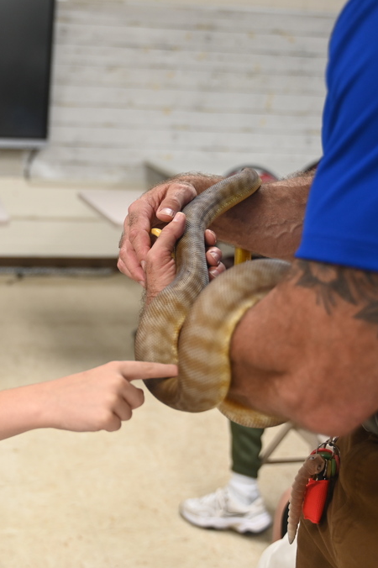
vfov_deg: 37.5
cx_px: 5
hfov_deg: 24.4
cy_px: 284
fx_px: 836
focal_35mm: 53
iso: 720
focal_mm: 35
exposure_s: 1/125
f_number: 2.8
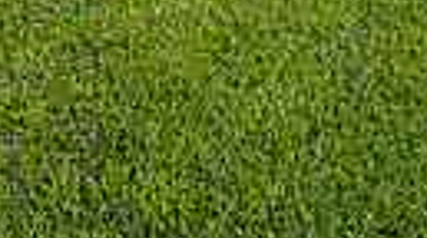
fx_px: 995
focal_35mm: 88
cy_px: -499
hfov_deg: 23.8
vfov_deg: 9.9
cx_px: 70
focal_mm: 24
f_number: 7.1
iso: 50
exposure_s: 1/125
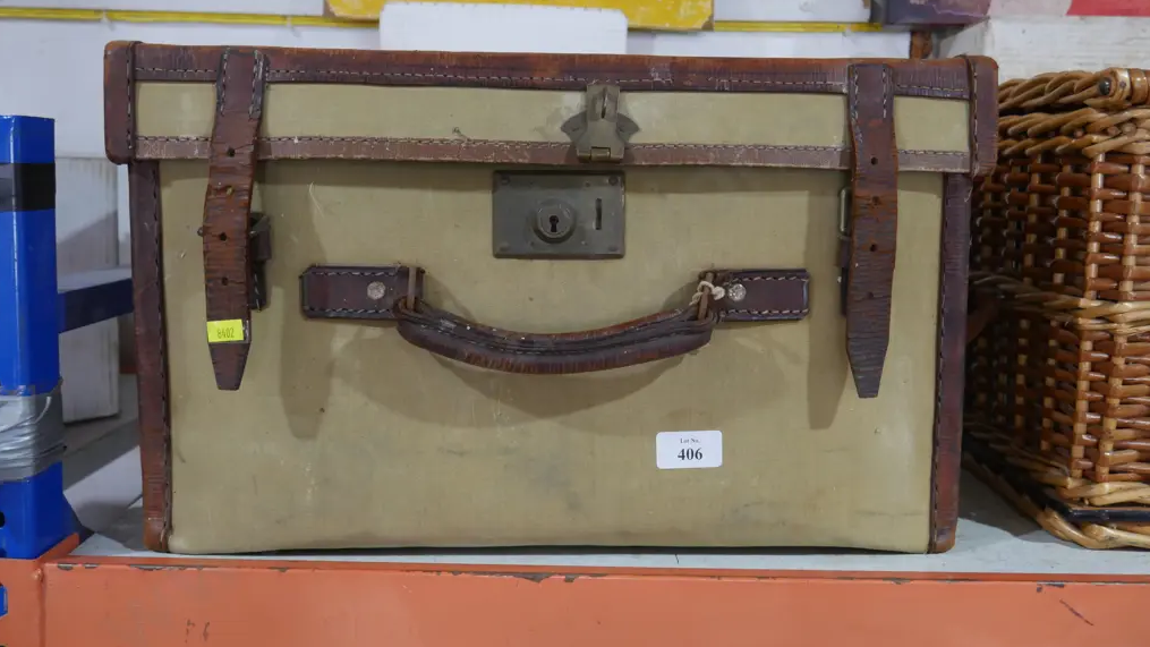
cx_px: 574
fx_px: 1006
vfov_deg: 35.6
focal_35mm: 33
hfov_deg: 59.5
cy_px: 295
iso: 1000
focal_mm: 15
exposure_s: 1/60
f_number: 3.6
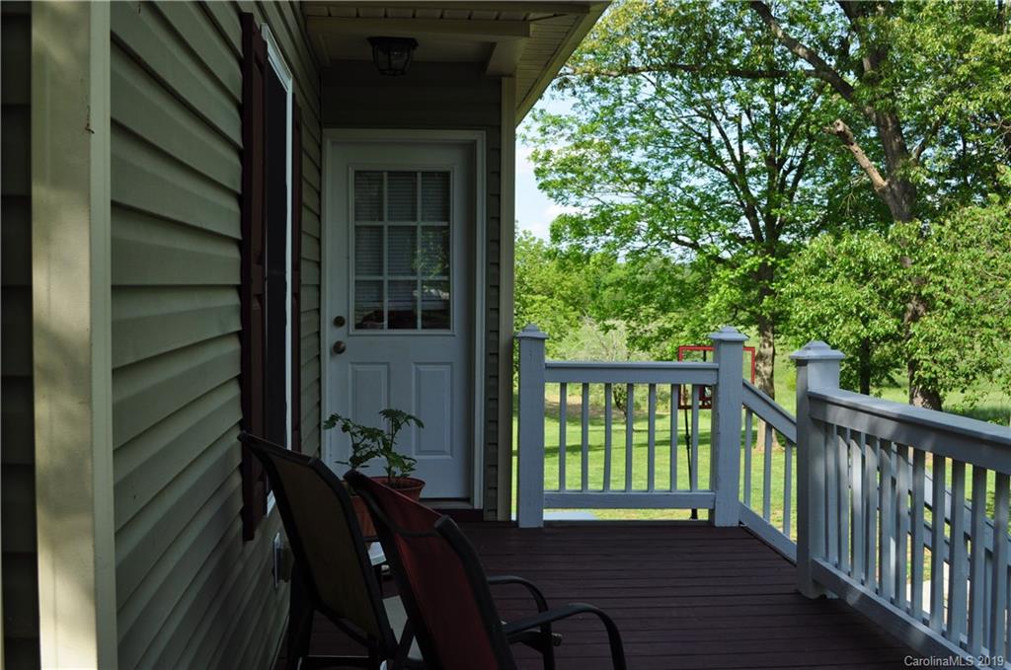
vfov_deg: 36.7
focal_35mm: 36
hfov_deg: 53.2
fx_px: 1009
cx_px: 506
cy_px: 335
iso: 200
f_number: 8
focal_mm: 24
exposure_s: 1/250
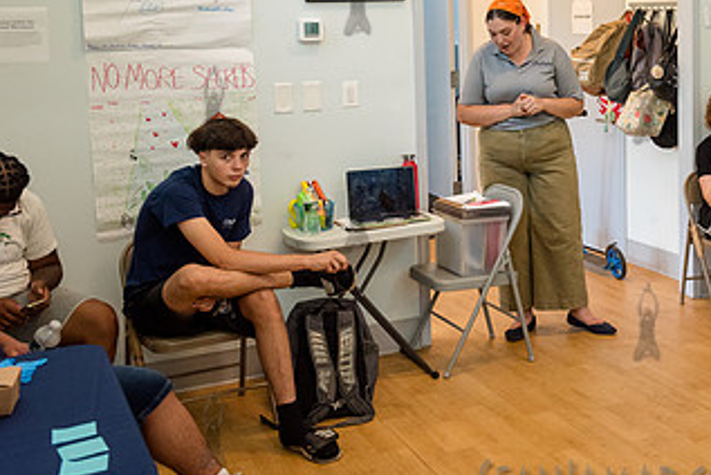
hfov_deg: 35.2
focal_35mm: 53
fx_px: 1048
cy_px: 104
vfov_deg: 25.2
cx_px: 646
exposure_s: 1/400
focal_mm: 29
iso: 2500
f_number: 4
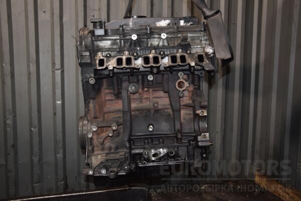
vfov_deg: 40.0
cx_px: 150
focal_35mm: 33
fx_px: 276
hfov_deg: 57.2
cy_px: 100
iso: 800
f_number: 5
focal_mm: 22
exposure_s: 1/60
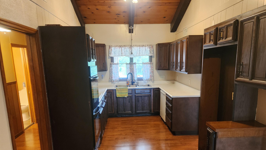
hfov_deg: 71.9
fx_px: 183
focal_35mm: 26
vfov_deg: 43.9
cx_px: 138
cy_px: 97
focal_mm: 5.4
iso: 800
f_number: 1.8
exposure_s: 1/120
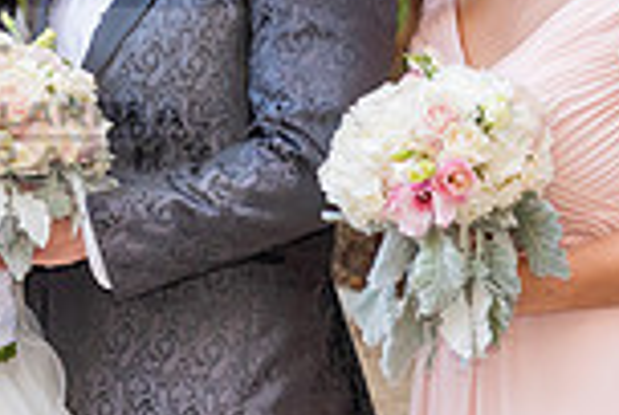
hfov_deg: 10.2
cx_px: -98
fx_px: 3411
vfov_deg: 7.0
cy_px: 104
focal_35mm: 198
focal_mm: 52
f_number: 4.5
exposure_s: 1/200
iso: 640
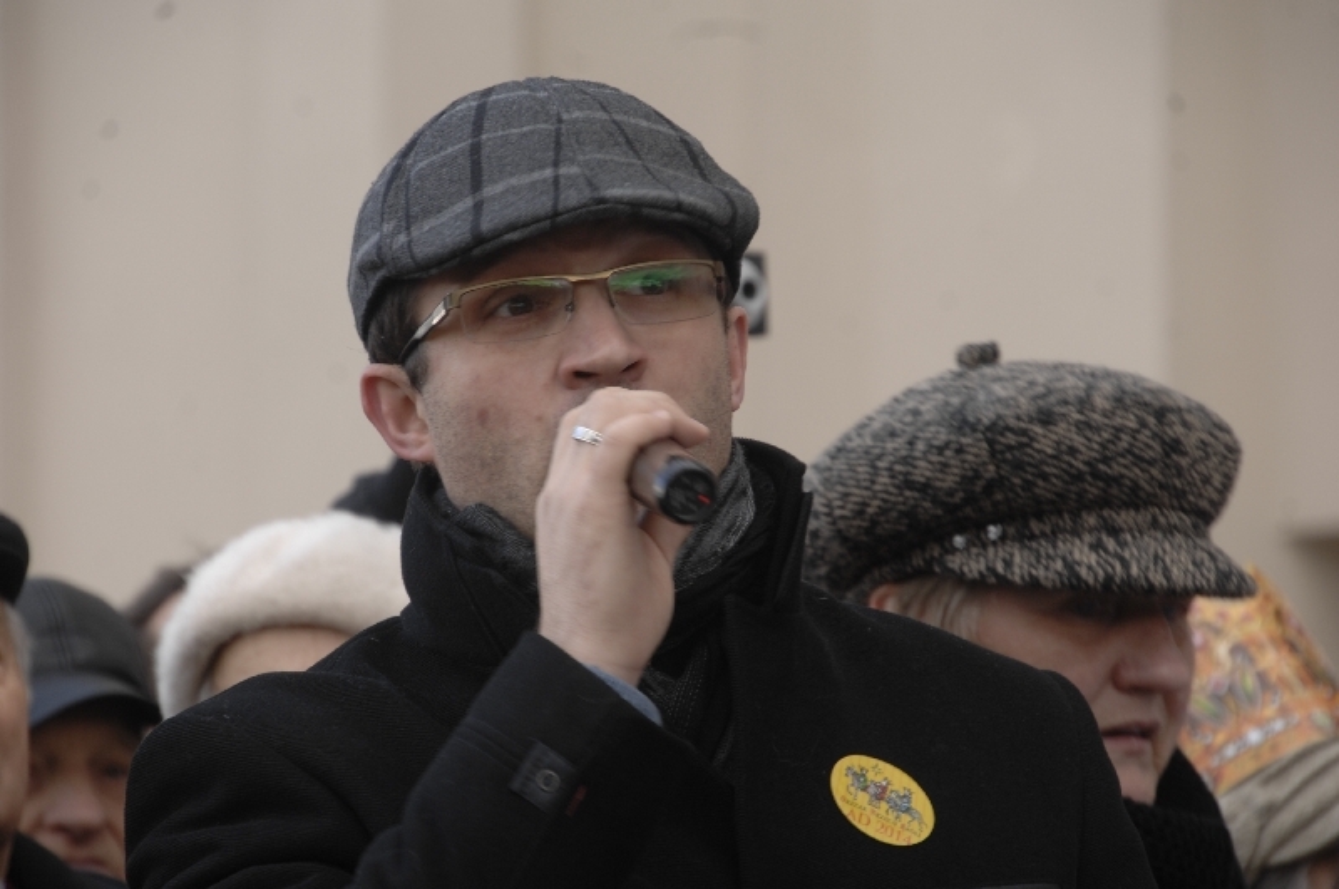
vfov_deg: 7.0
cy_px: 444
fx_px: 7243
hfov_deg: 10.6
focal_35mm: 195
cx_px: 670
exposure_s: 1/50
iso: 100
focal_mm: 130
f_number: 6
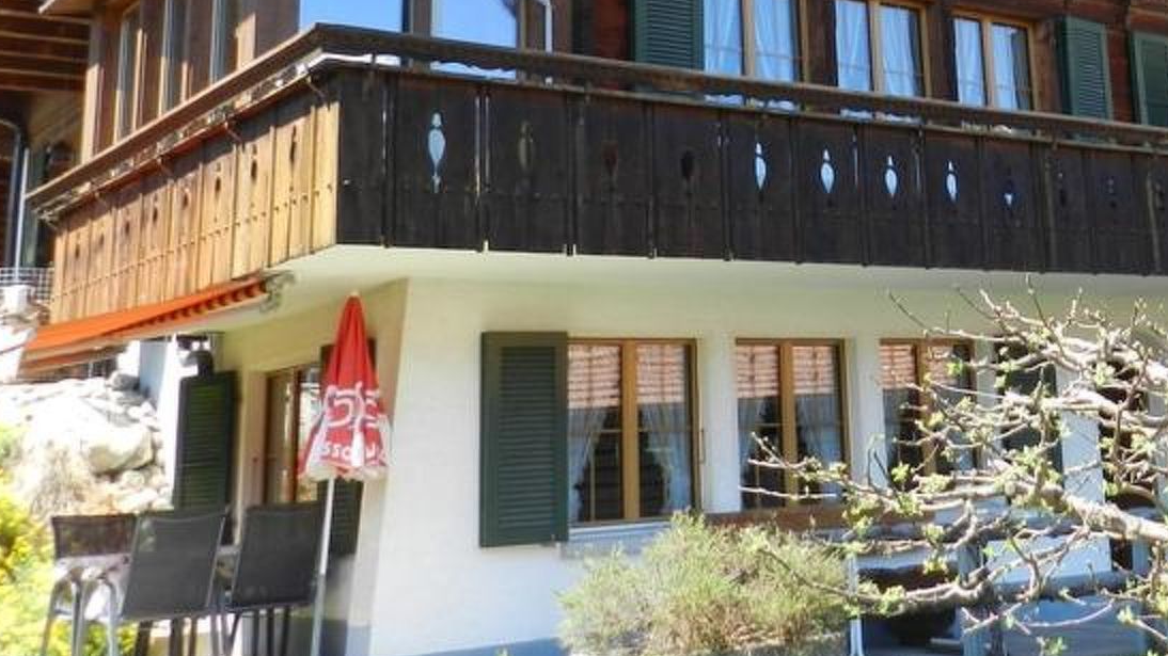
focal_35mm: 51
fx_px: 1579
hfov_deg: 39.6
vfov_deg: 22.5
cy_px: -12
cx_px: 857
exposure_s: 1/400
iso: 160
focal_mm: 4.5
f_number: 3.5
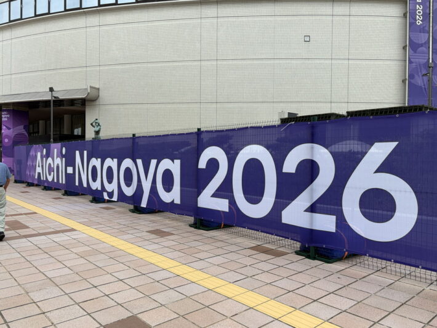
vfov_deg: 51.3
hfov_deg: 65.3
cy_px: 164
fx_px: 341
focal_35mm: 27
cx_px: 218
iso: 50
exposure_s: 1/873
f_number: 1.6
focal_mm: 5.96
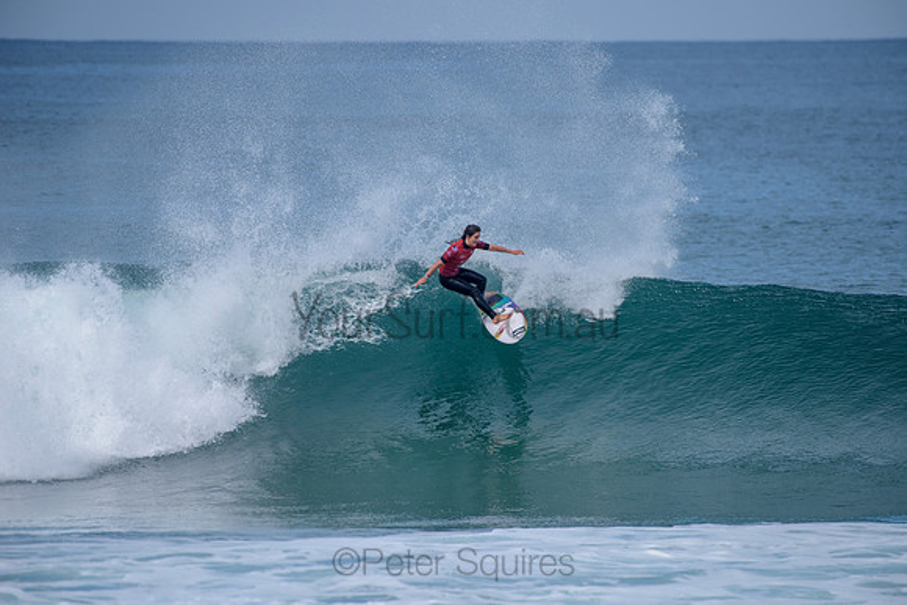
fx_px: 12600
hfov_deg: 4.1
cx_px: 454
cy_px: 302
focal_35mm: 500
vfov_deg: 2.8
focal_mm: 500
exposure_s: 1/2500
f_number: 6.3
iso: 250
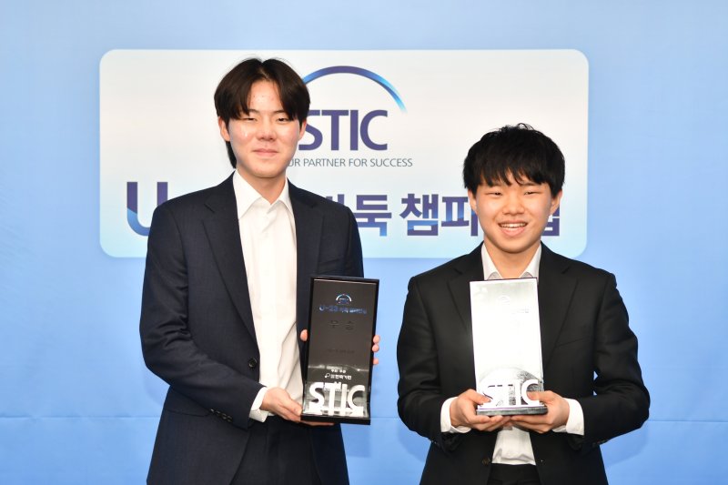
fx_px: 1516
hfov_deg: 27.0
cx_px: 364
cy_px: 242
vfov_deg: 18.2
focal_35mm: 75
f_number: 4.5
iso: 400
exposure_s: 1/125
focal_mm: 50
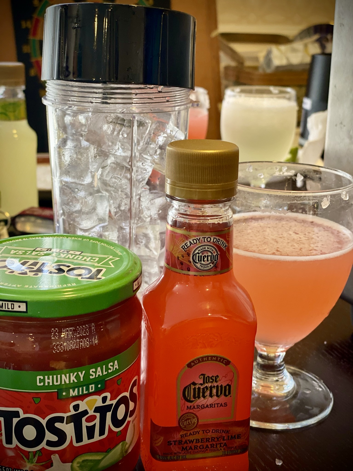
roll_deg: -1.8
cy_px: 236
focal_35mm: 52
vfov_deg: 36.8
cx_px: 176
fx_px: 707
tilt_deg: -17.1
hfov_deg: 28.0
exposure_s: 1/40
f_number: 2
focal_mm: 6
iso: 160
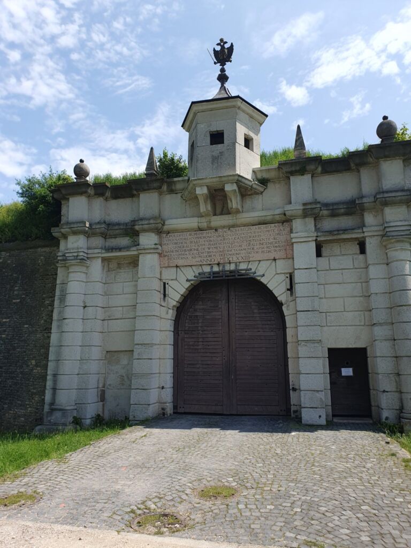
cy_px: 274
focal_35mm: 26
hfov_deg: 53.1
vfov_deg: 67.3
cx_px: 206
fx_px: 412
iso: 50
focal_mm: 4.32
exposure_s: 1/1440
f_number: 2.4
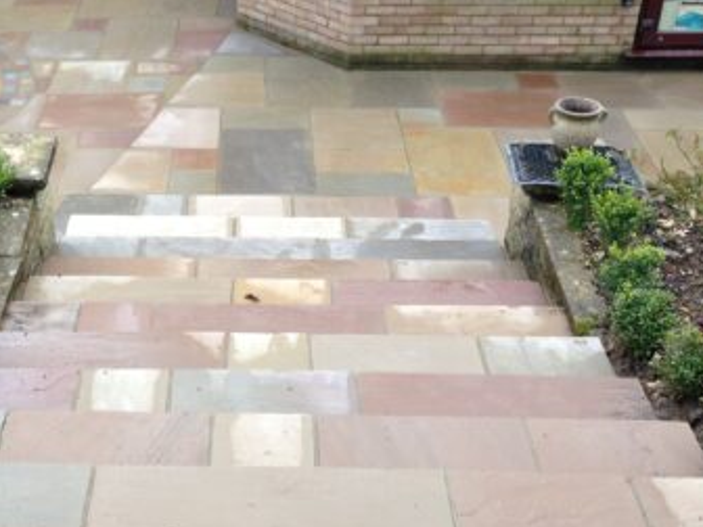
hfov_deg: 32.4
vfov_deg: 24.8
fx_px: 1198
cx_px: 222
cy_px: 201
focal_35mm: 59
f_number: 2.4
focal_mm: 4.13
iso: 50
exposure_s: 1/135
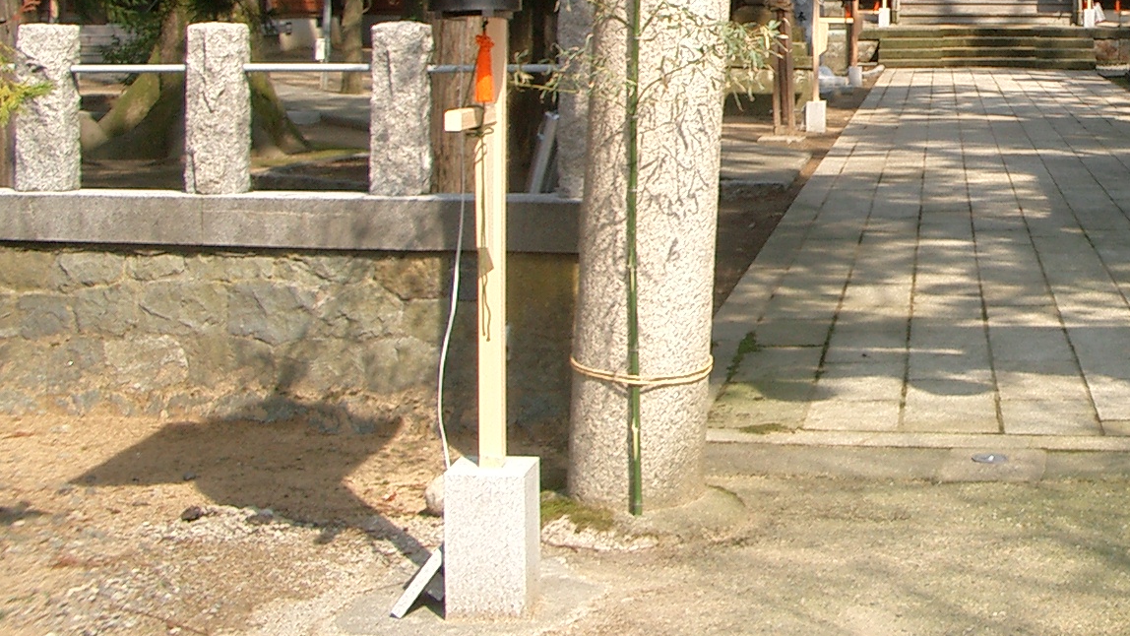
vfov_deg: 17.4
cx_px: 961
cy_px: 19
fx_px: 2038
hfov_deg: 30.0
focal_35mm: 68
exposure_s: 1/250
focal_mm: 5.8
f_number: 4.3
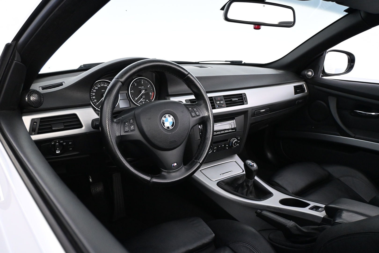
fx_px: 308
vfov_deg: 44.6
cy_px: 126
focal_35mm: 29
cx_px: 190
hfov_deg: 63.2
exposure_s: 1/60
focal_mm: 19.5
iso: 3600
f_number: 3.8
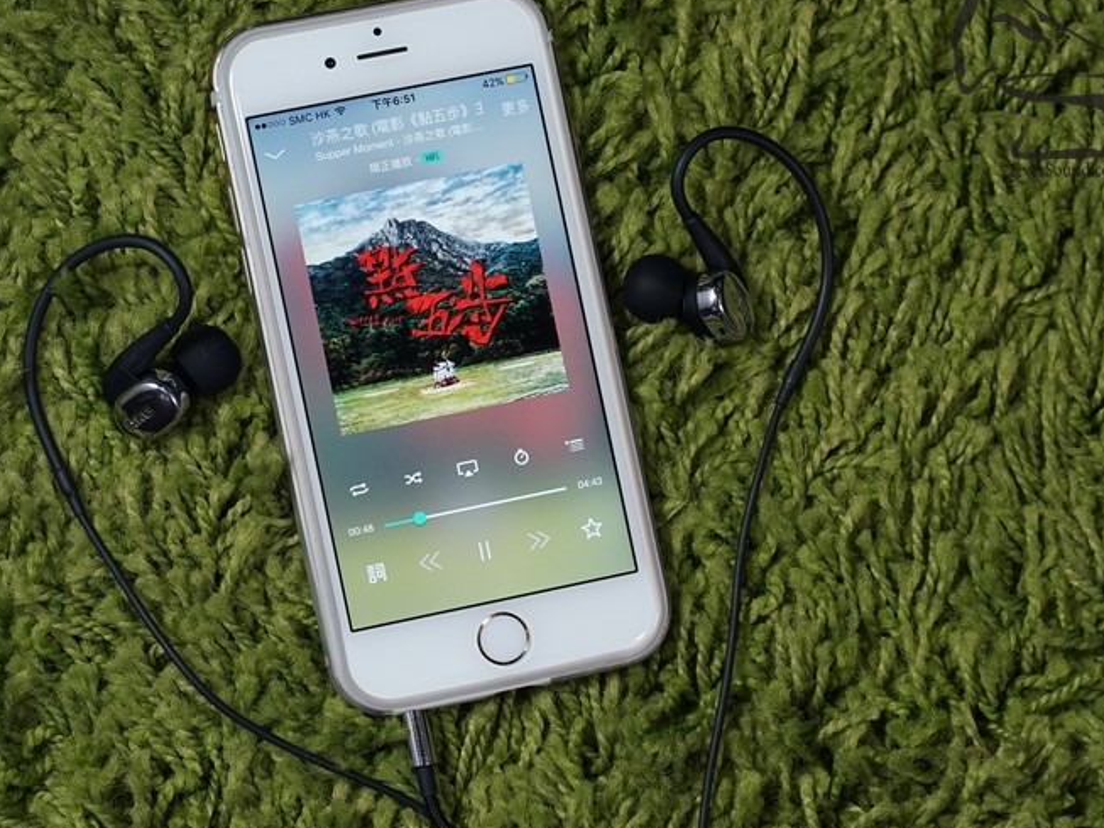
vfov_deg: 14.0
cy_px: 384
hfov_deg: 18.5
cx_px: 480
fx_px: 3381
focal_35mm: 106
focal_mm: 60
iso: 1000
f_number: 8
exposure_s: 1/60
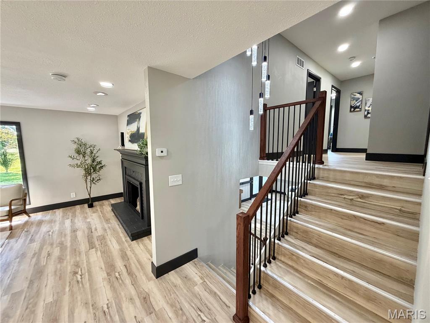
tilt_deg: -5.9
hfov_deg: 102.1
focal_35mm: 14
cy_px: 162
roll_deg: +0.1
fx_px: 174
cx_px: 215
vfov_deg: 85.7
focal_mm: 2.22
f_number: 2.2
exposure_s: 1/121
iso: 320
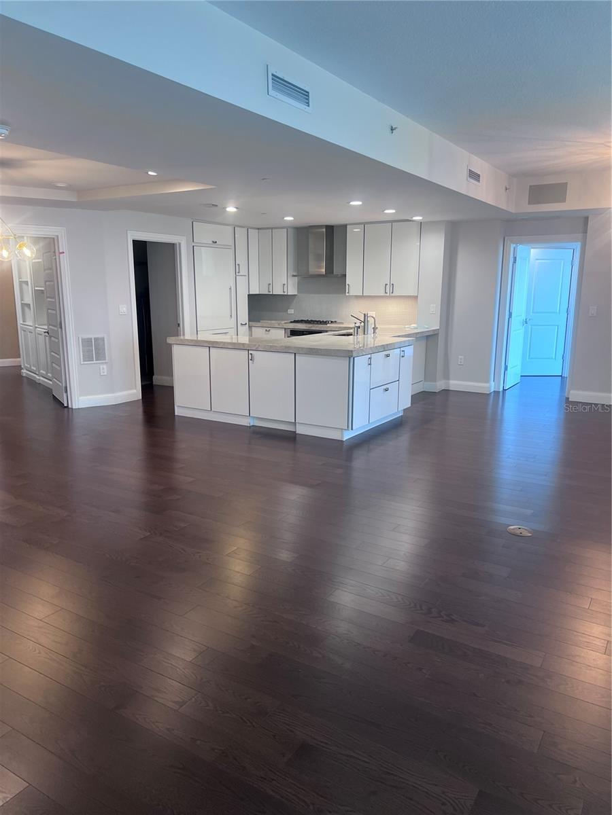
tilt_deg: -10.4
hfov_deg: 53.1
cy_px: 408
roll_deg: +0.2
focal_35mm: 26
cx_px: 306
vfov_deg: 67.3
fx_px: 613
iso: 80
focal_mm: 5.7
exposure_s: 1/60
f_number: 1.5
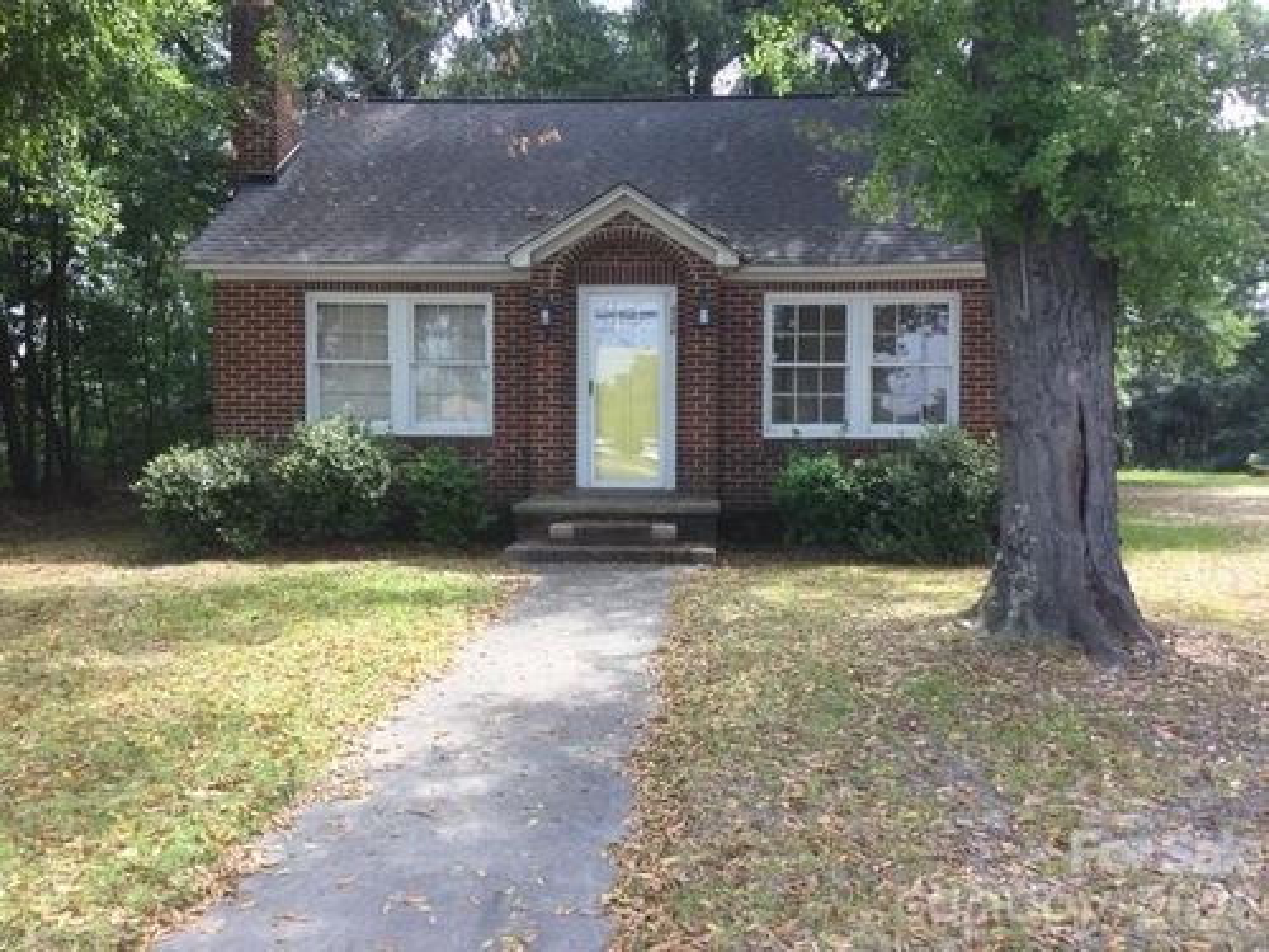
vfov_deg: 45.4
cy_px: 476
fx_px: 1136
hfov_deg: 58.4
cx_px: 634
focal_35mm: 31
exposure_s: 1/162
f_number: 2.4
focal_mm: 3.3
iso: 25
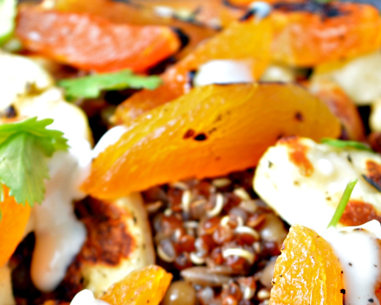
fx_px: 2586
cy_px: 325
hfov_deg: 8.4
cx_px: 157
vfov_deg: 6.7
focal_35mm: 229
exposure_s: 1/15
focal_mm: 55
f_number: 5.6
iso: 100
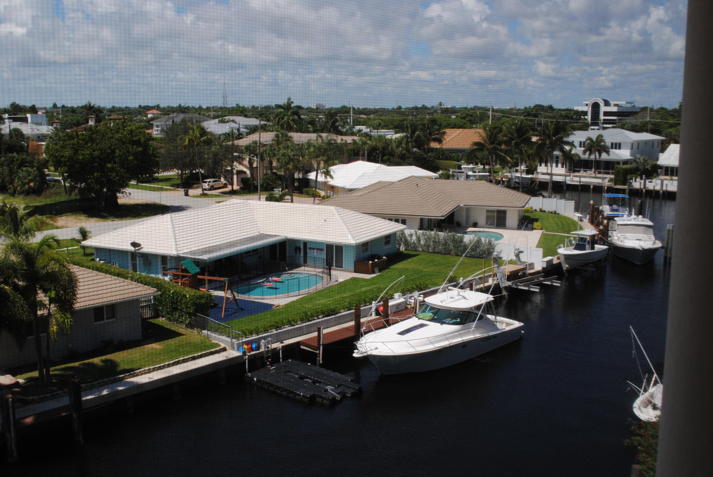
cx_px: 356
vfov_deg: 34.3
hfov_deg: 49.5
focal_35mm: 39
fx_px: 773
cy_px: 238
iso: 100
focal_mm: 26
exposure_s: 1/250
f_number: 8
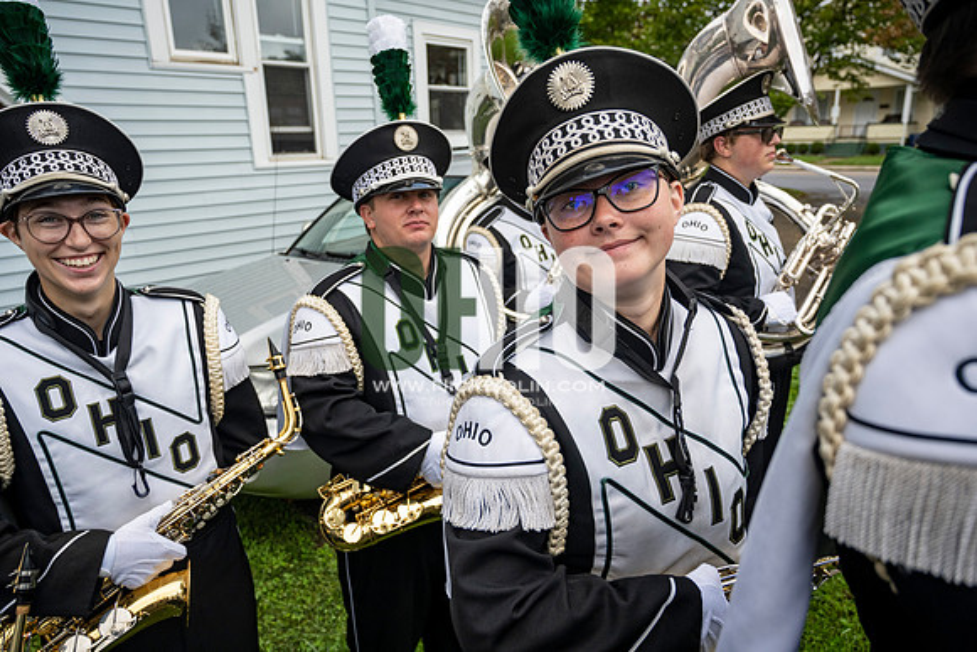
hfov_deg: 73.7
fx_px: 651
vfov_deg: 53.2
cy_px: 326
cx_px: 488
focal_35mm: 24
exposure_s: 1/800
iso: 400
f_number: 4
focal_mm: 24
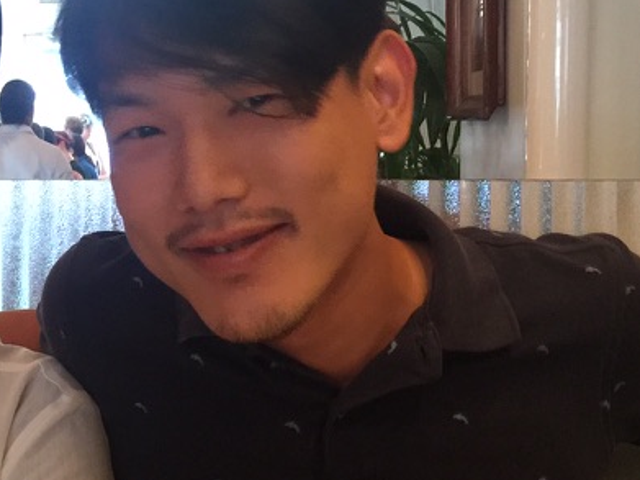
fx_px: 1405
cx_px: 36
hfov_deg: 24.7
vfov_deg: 19.4
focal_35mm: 76
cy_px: 190
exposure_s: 1/10
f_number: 2.2
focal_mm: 4.15
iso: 125
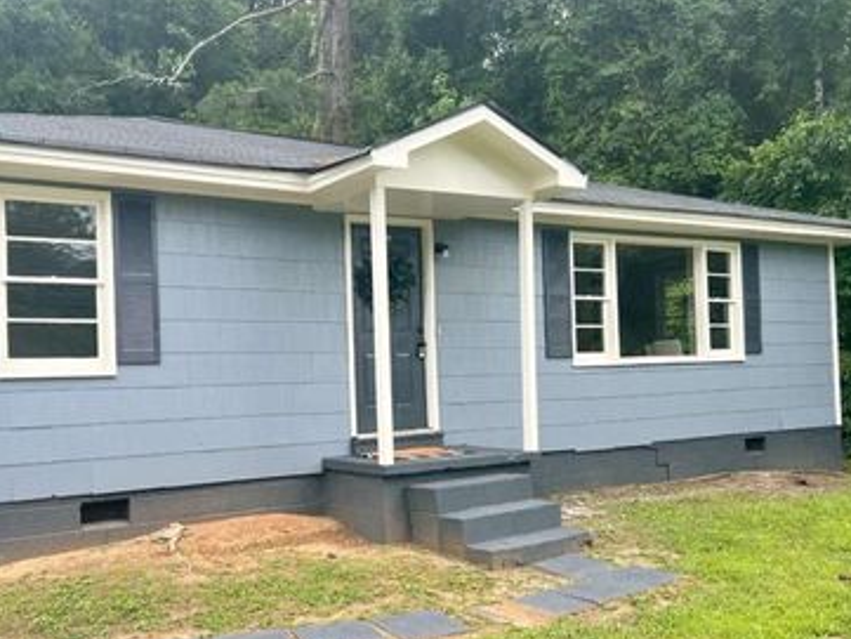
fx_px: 885
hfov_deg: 50.8
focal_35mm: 36
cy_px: 360
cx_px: 321
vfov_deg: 39.6
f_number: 1.5
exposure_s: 1/982
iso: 50
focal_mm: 5.7
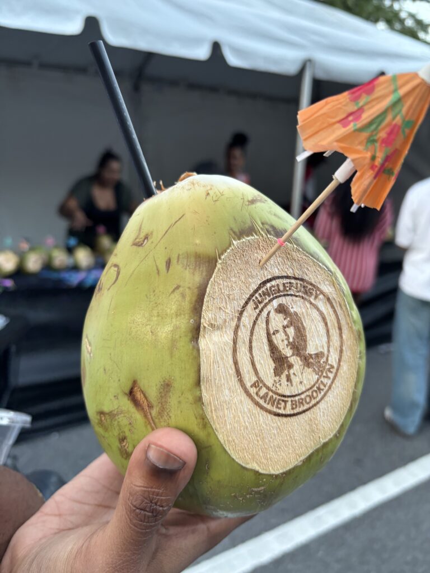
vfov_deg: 67.3
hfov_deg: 53.1
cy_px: 286
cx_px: 215
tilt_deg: -15.1
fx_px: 431
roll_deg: -5.8
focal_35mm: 26
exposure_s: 1/121
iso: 100
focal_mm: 5.96
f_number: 1.6
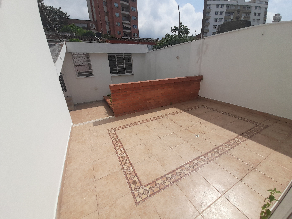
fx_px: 110
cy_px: 110
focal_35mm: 13
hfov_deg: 106.2
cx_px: 146
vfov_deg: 89.9
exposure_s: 1/2907
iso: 40
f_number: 2.2
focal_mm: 1.42
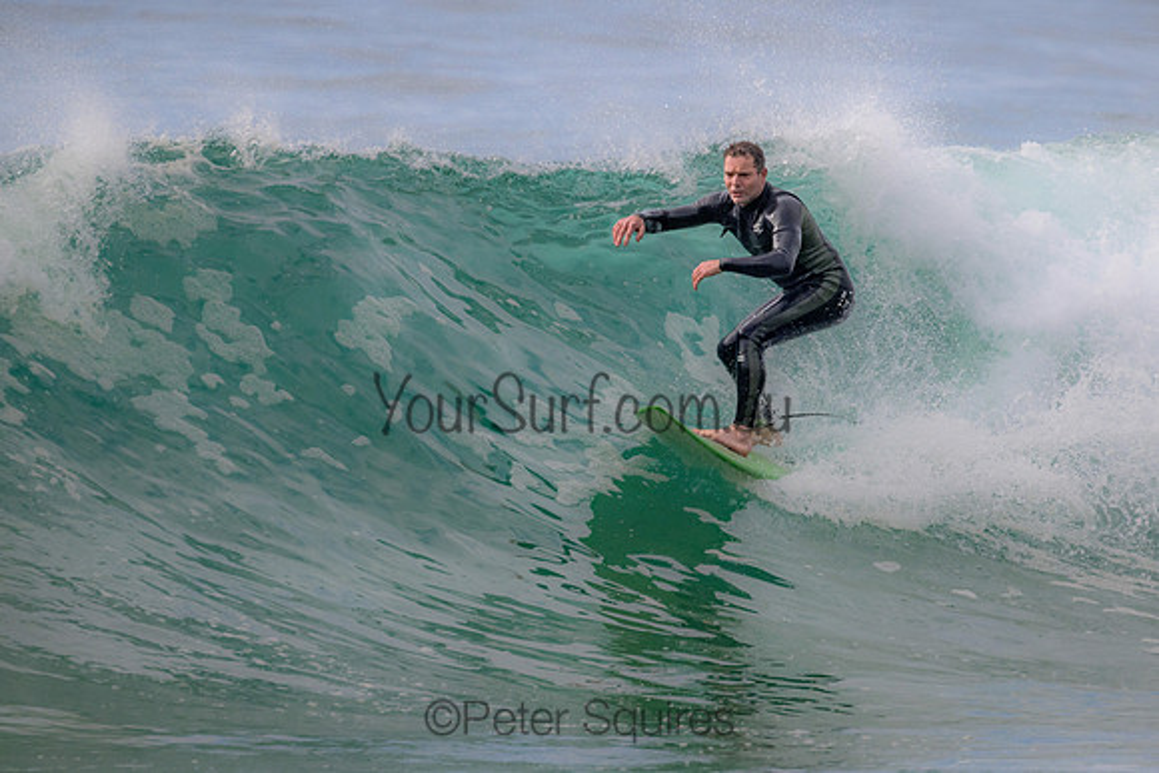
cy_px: 310
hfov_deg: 2.4
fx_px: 27637
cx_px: 754
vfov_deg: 1.6
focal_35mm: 858
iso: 1400
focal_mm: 660
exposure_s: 1/2000
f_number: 11
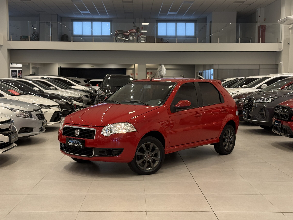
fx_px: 432
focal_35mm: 51
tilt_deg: -3.5
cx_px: 144
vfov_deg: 28.6
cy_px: 116
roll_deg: -0.3
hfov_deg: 37.5
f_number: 1.78
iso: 200
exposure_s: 1/60
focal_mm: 6.76
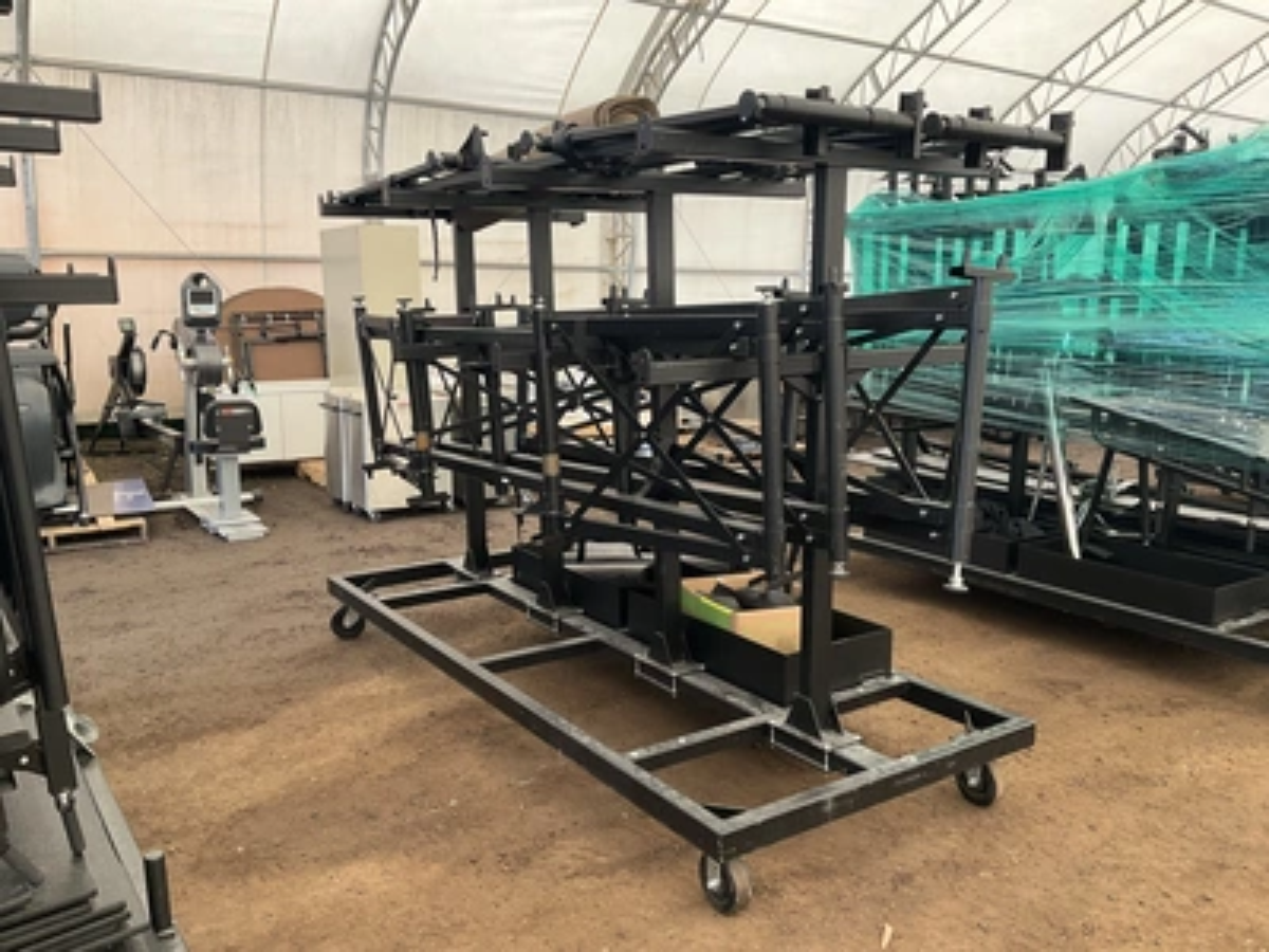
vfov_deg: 48.2
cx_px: 634
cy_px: 476
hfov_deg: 61.7
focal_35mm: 29
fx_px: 1063
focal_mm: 3
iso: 25
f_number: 1.8
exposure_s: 1/122
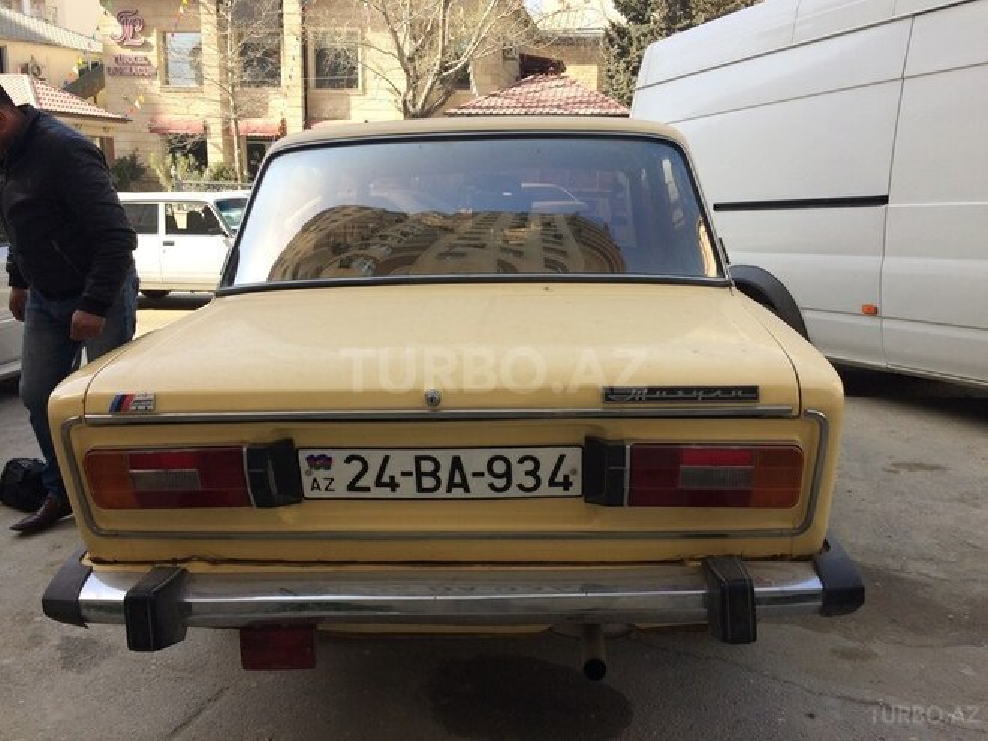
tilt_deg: -11.9
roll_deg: -0.1
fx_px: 828
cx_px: 494
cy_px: 370
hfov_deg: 61.7
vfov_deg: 48.2
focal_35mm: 29
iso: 32
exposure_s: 1/562
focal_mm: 4.15
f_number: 2.2
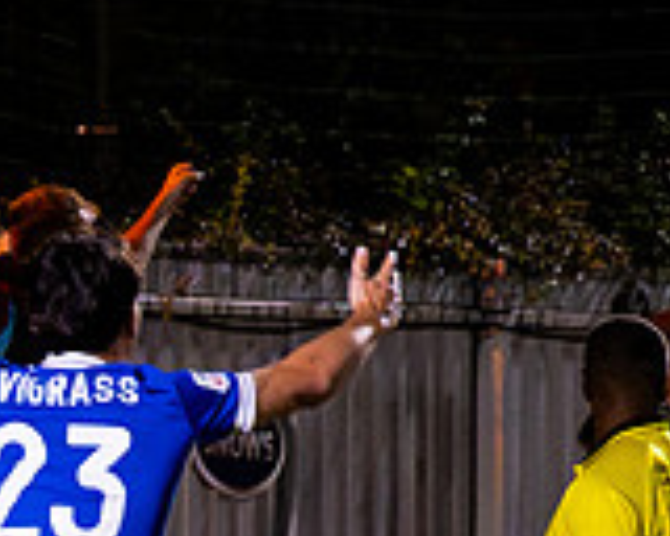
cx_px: -1278
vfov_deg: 1.6
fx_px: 19730
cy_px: 842
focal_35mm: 995
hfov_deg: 1.9
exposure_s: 1/1250
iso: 6400
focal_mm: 120
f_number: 2.8
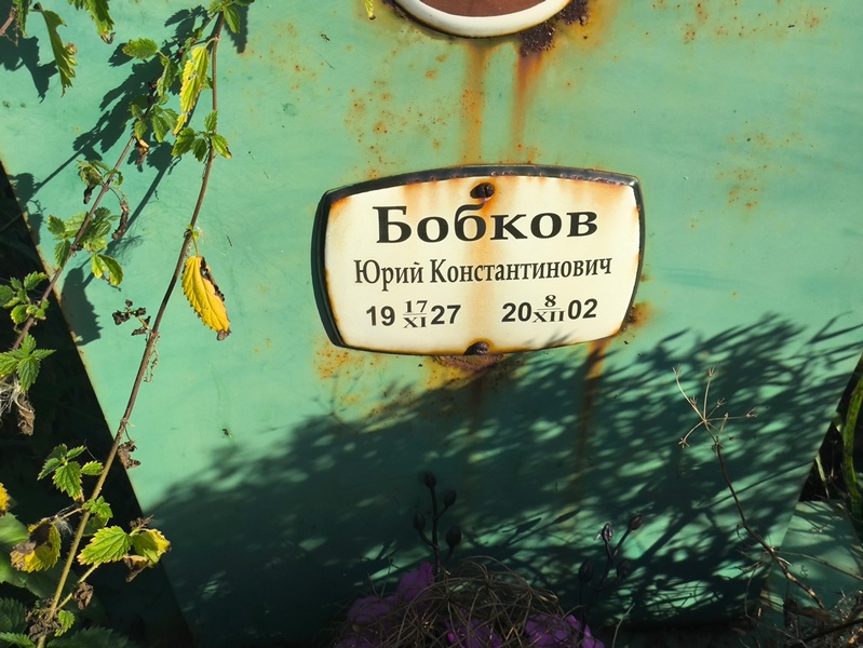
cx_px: 432
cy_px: 324
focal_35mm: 50
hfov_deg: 38.2
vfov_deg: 29.1
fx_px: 1247
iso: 50
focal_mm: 4.71
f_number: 1.7
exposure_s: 1/1014
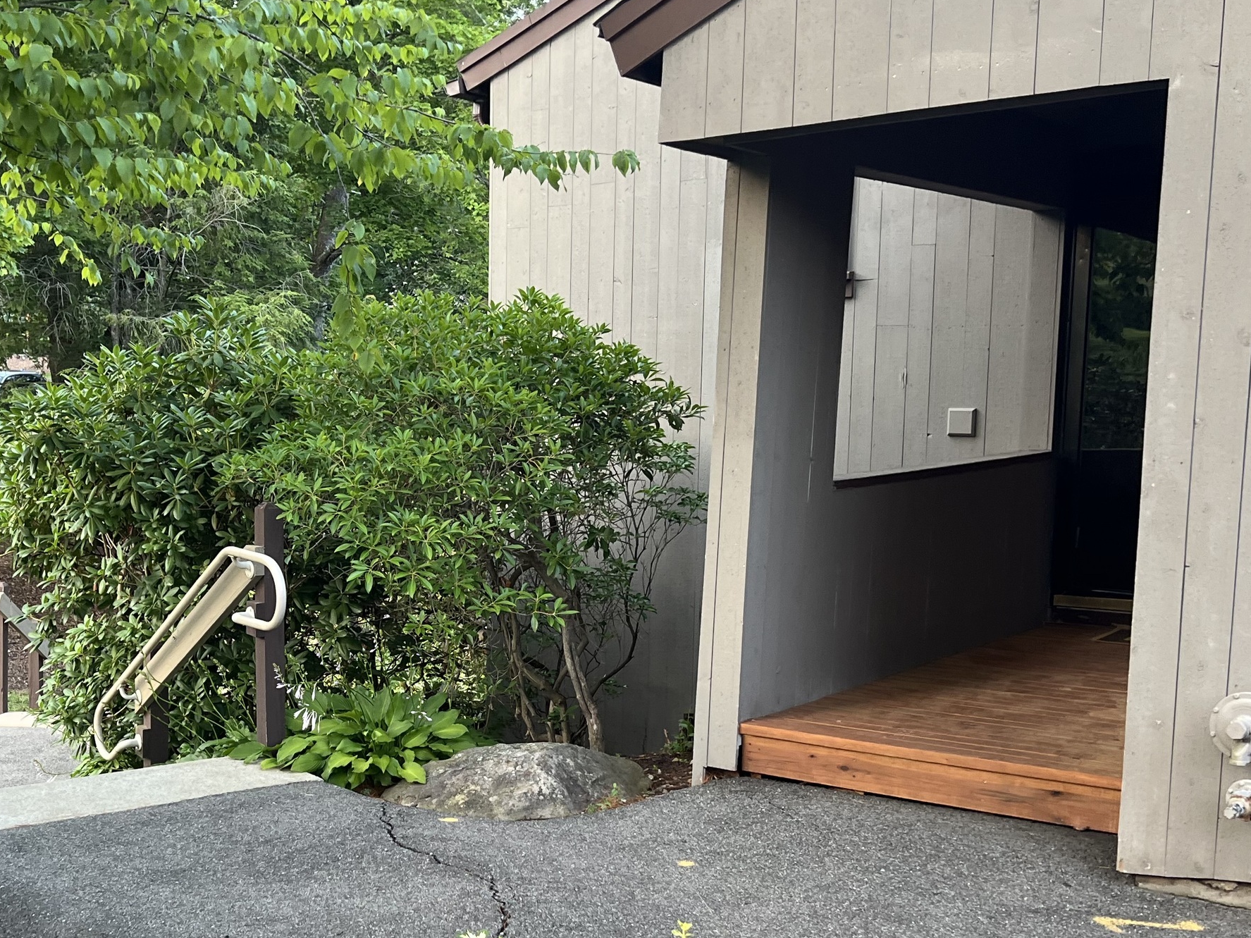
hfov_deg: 41.6
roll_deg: -0.2
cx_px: 430
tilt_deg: -7.4
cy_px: 612
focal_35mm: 45
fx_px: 1626
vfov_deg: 32.0
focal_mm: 5.7
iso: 125
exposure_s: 1/115
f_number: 1.5
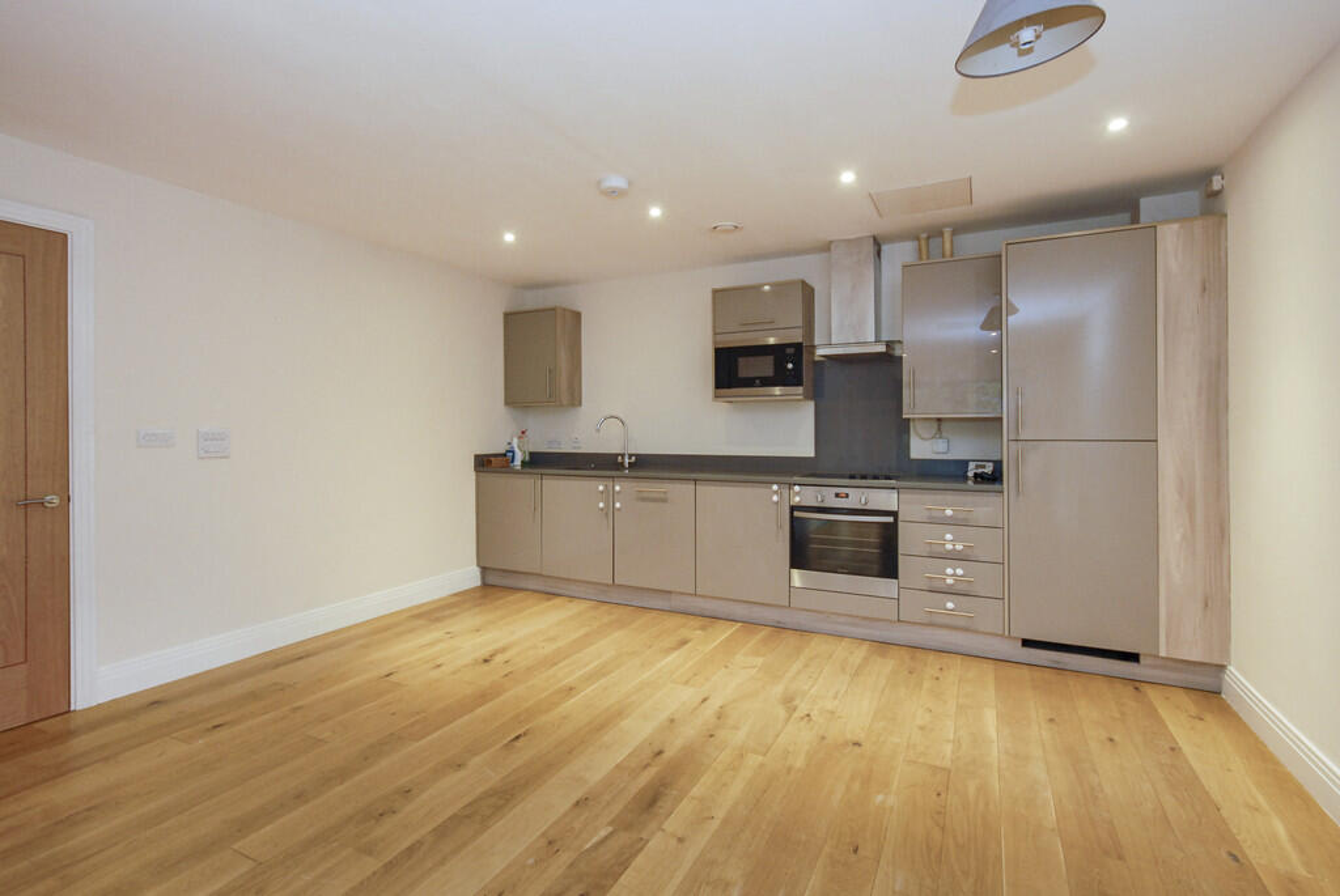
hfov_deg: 94.9
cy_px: 448
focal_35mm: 16
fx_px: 615
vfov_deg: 72.2
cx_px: 670
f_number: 6.3
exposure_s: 1/10
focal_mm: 11
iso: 400
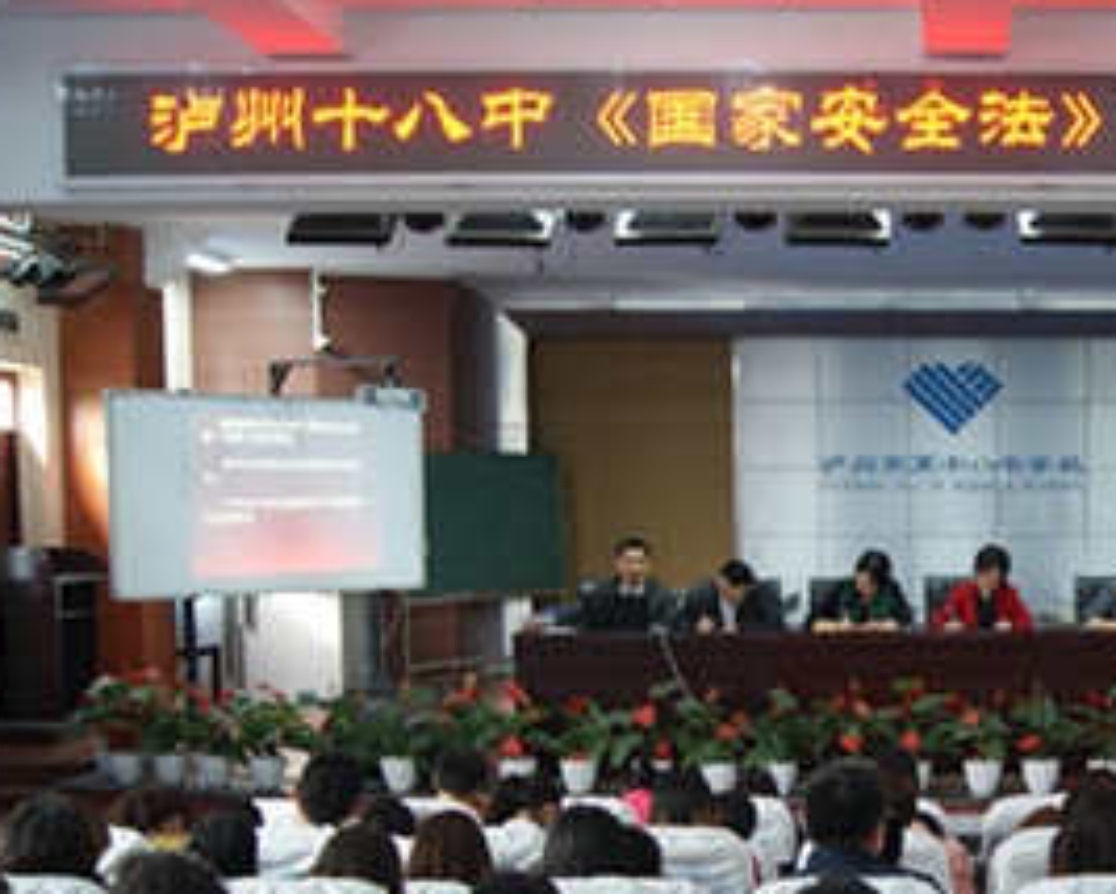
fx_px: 1917
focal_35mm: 58
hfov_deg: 31.1
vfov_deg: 25.9
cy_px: 685
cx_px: 986
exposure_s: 1/15
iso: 400
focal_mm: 22
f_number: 4
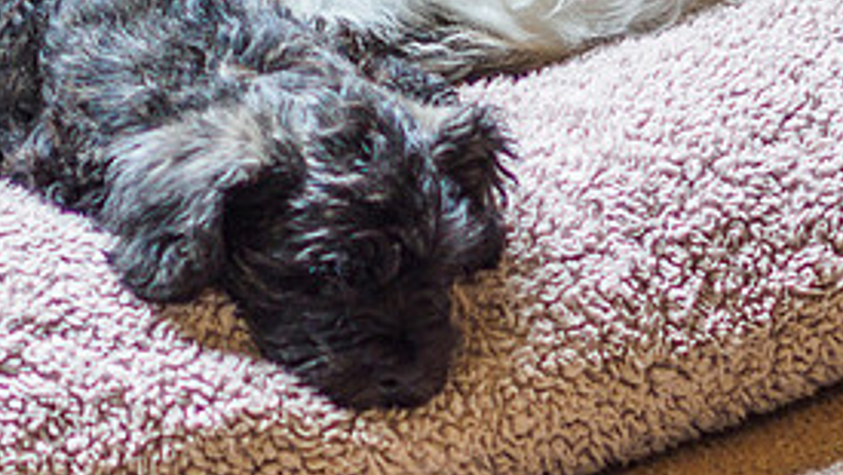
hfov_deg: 6.1
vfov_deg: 3.4
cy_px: -132
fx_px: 7872
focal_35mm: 352
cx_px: 436
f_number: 1.8
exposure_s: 1/60
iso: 200
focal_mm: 45
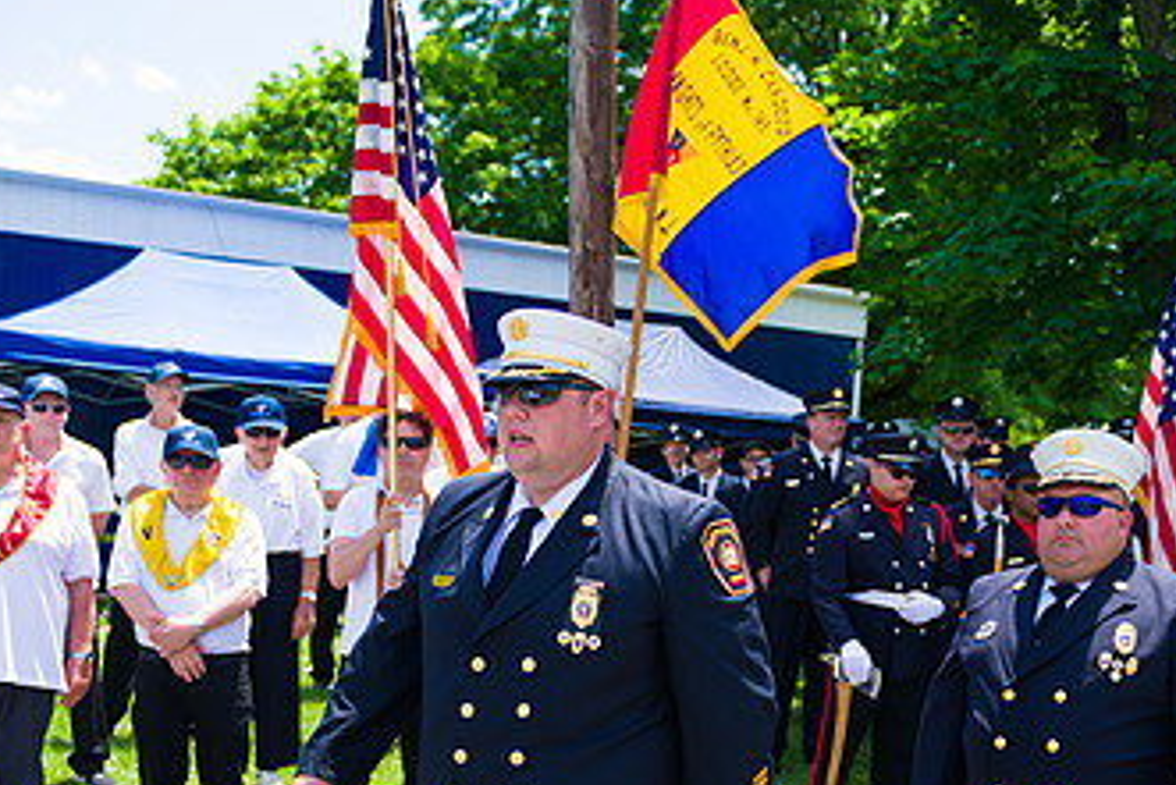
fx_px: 1373
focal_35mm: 42
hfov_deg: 46.3
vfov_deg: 31.4
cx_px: 632
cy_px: 584
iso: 200
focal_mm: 24
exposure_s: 1/1600
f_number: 4
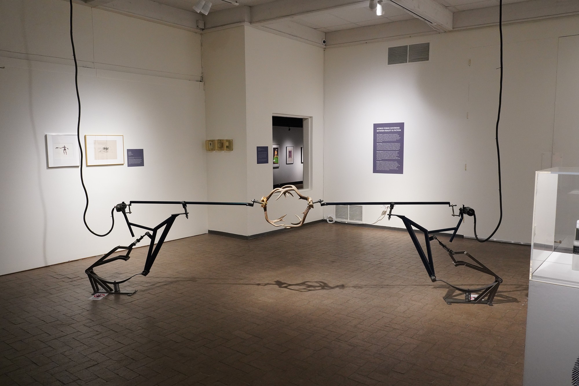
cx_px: 290
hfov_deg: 65.5
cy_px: 193
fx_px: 450
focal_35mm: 28
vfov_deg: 46.4
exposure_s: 1/100
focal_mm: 28
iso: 5000
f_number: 11
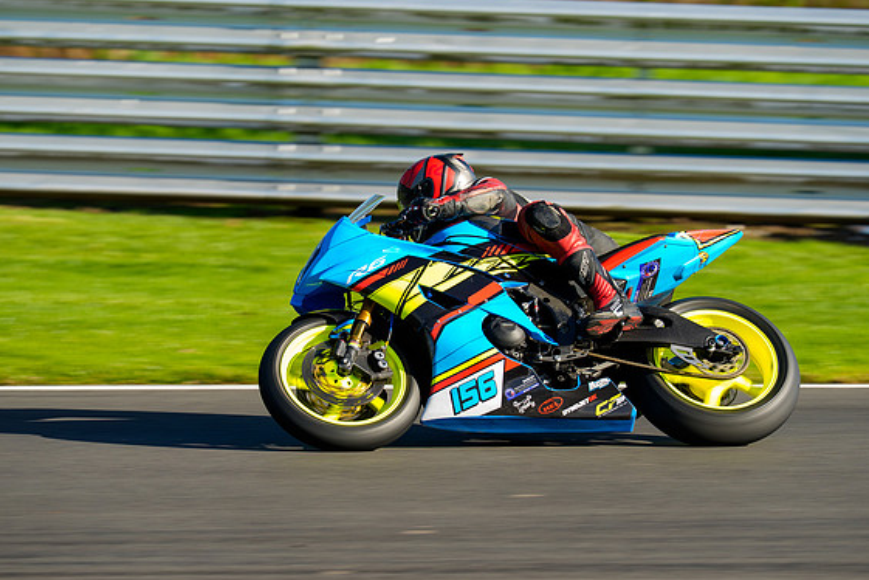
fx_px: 10427
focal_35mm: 432
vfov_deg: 3.2
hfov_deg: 4.8
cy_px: 306
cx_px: 428
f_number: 5.6
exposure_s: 1/400
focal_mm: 400
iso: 125
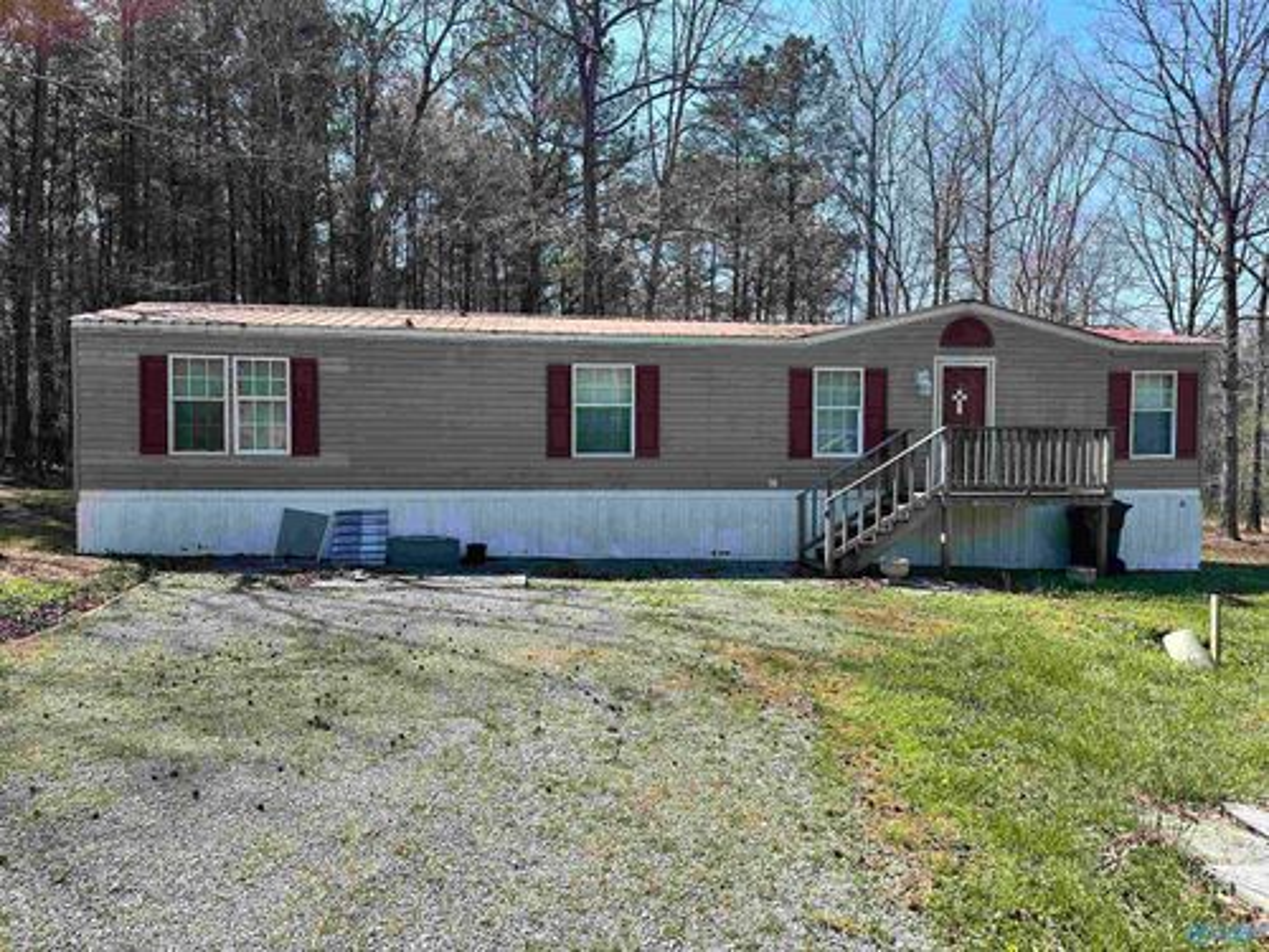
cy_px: 476
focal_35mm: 24
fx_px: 880
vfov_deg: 56.8
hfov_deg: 71.6
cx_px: 634
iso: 80
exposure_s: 1/2353
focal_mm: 6.86
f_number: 1.78
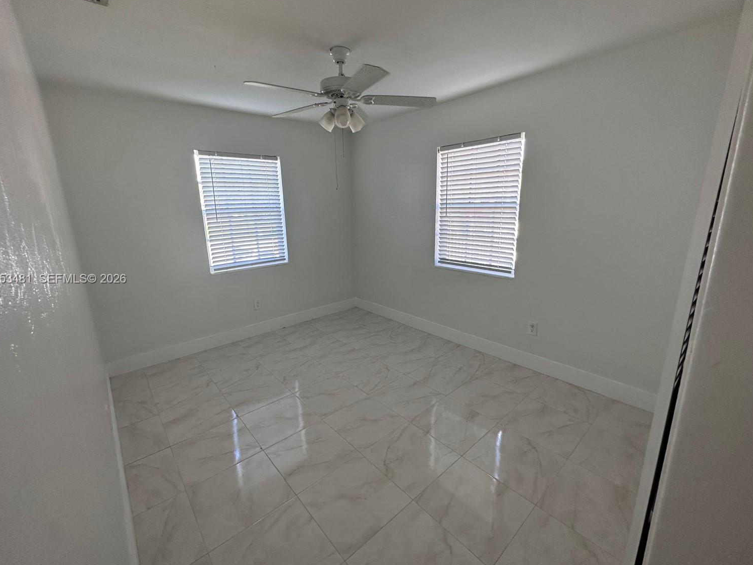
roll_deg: +2.1
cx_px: 373
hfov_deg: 98.2
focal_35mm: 15
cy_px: 279
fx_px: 326
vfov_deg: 81.8
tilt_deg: -13.0
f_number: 2.2
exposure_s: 1/99
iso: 125
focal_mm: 2.22
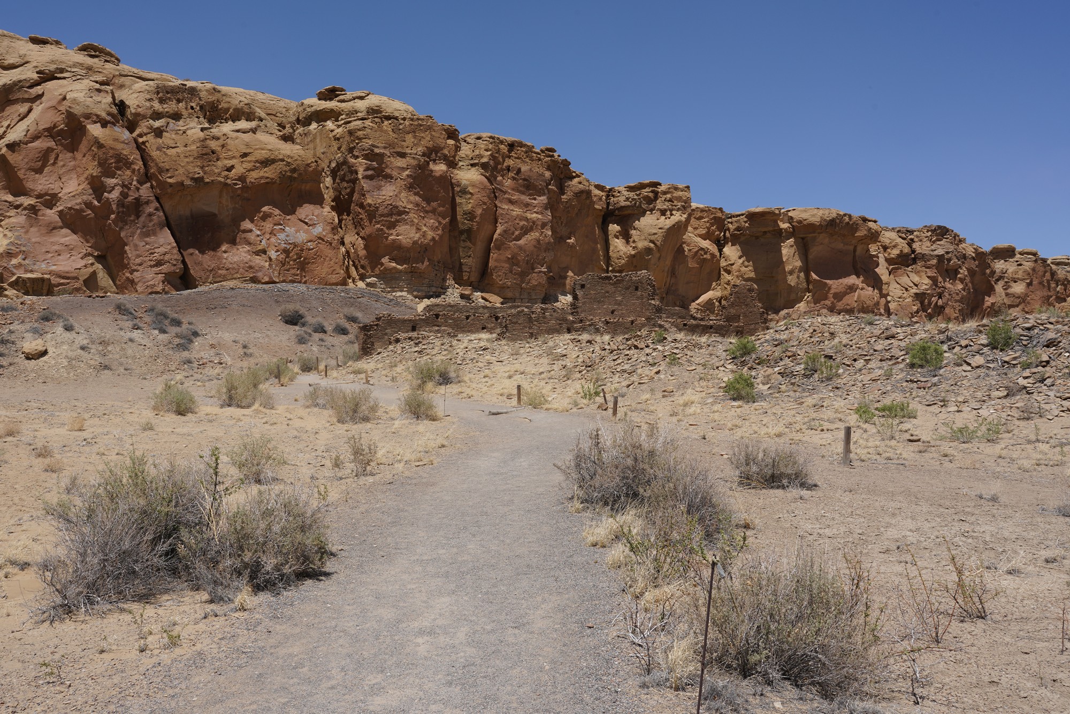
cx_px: 535
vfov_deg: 46.4
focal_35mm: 28
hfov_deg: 65.5
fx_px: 832
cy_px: 357
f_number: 18
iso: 100
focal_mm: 28
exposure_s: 1/100
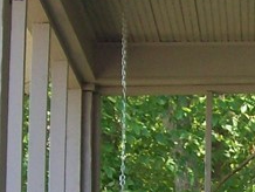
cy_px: 265
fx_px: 1246
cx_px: 312
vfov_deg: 8.6
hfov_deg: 11.4
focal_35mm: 169
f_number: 2.7
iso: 80
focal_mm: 6
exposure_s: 1/154
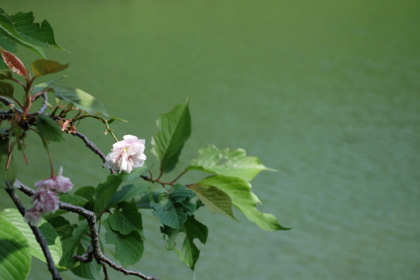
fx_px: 1167
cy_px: 140
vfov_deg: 13.7
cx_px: 210
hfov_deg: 20.4
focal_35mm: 100
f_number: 4.9
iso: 400
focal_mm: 37.1
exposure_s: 1/1000
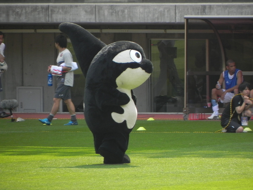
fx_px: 4955
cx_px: 126
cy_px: 95
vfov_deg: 2.2
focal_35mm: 678
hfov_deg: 2.9
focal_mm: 120
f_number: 5.6
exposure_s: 1/247
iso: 160
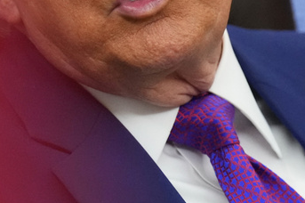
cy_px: 53
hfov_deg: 2.9
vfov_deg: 1.9
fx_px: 6018
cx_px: -115
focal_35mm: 711
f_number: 2.8
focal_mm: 159
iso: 5000
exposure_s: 1/320
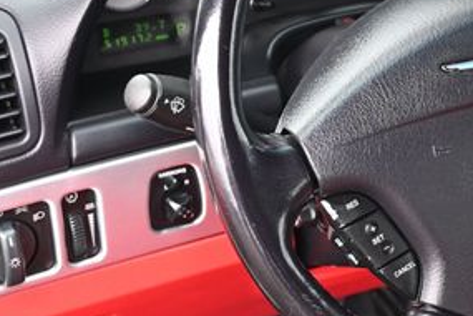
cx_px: 475
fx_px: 1216
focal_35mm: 93
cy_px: 90
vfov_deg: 14.7
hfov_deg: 21.2
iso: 1250
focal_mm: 27.5
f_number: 4.5
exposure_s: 1/125
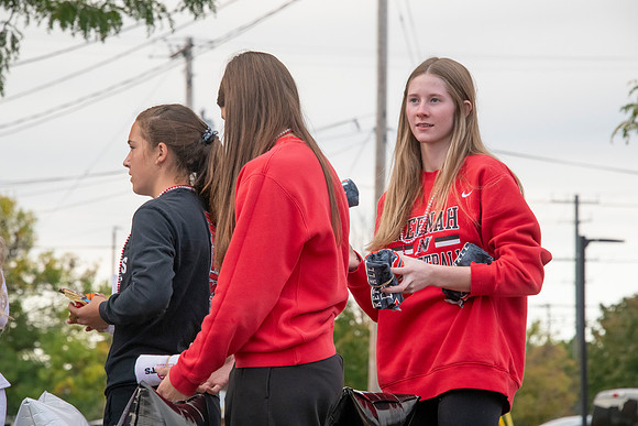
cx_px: 319
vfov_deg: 6.9
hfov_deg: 10.3
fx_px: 3545
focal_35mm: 200
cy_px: 213
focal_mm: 200
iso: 3200
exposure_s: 1/500
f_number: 11
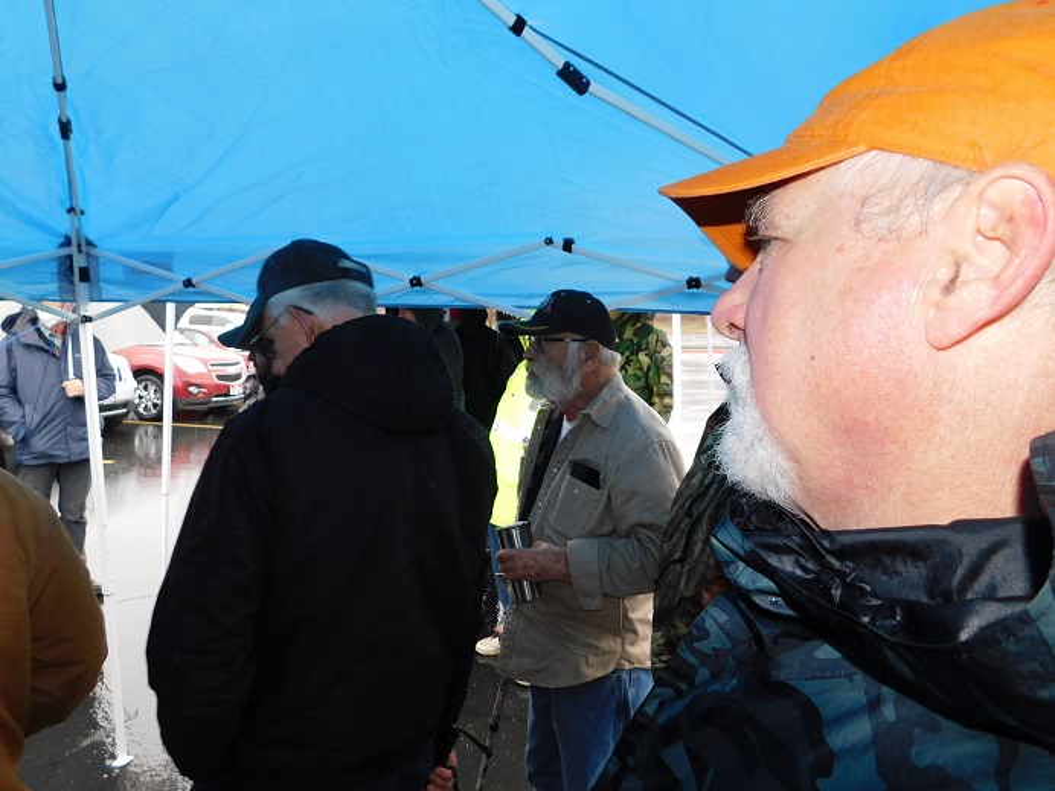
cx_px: 528
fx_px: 701
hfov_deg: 73.9
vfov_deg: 58.9
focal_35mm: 23
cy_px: 396
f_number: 3
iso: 200
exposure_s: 1/30
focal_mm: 4
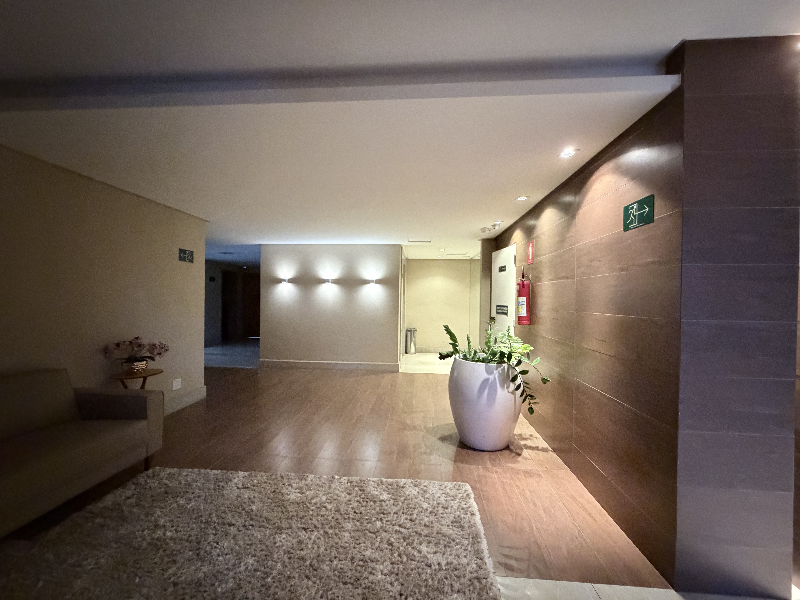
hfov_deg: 102.1
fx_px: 324
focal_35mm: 14
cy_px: 300
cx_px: 400
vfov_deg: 85.7
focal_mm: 2.22
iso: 1250
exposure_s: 1/40
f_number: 2.2
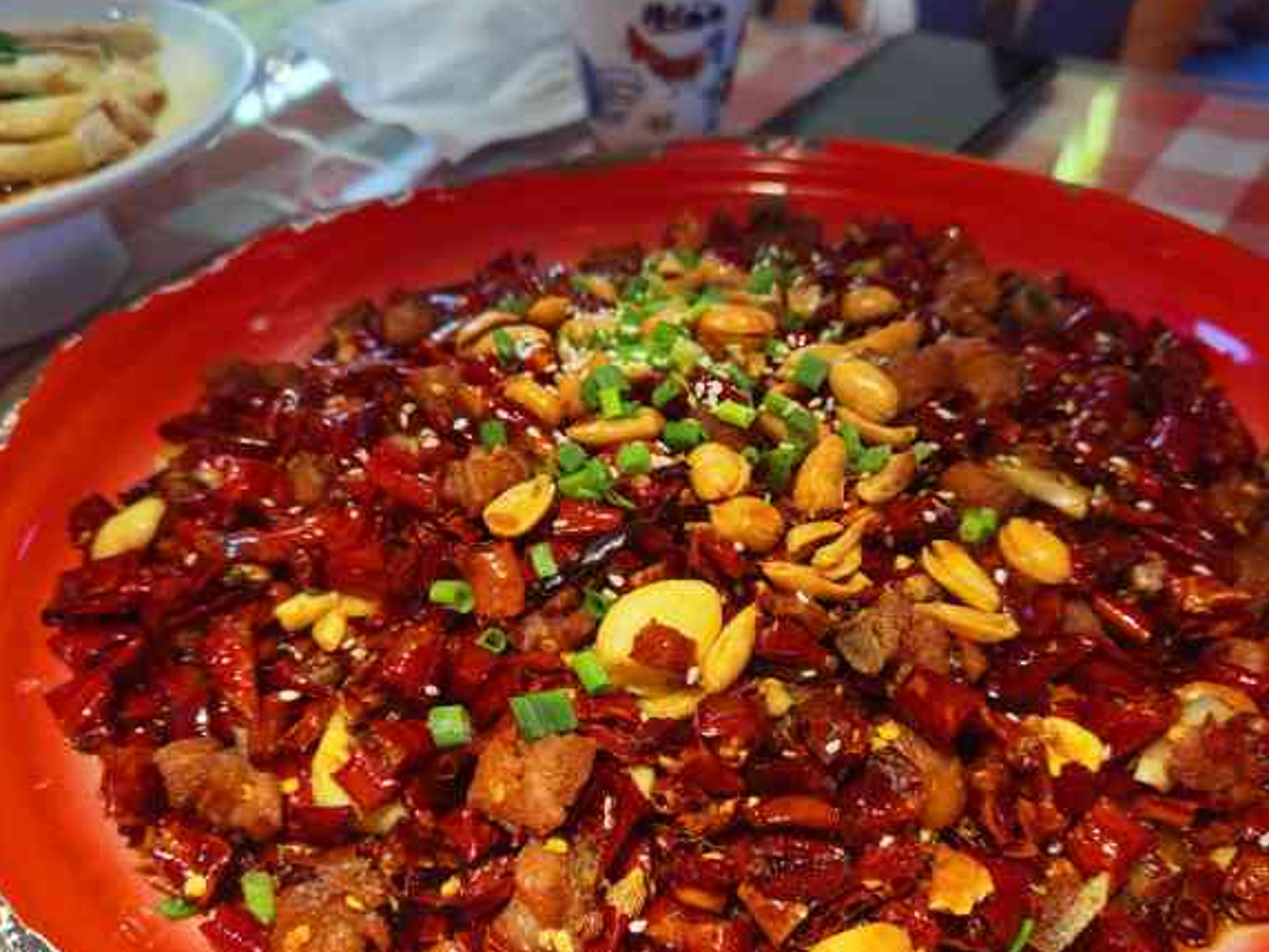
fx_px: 1210
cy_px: 557
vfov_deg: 42.8
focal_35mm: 33
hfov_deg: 55.3
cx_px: 662
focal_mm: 6.71
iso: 50
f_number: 1.9
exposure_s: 1/132
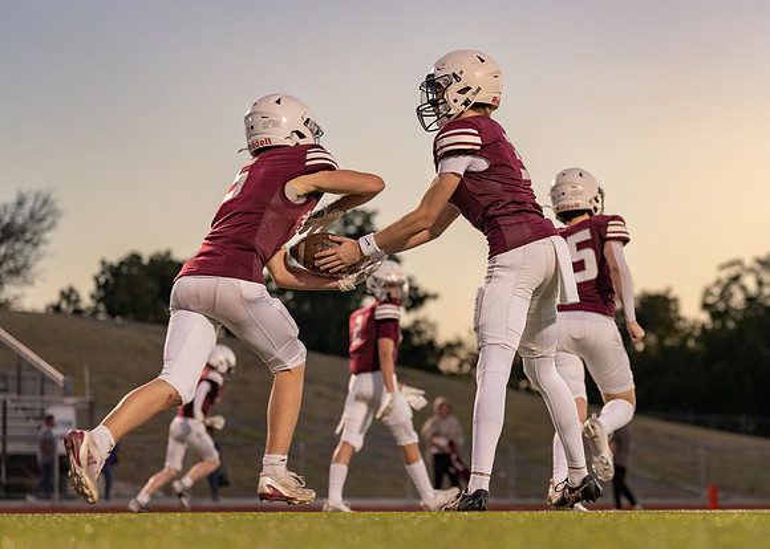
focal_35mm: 119
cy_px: 263
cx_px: 498
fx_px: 2611
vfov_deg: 12.0
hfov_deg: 16.7
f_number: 2.8
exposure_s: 1/500
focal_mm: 91
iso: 800
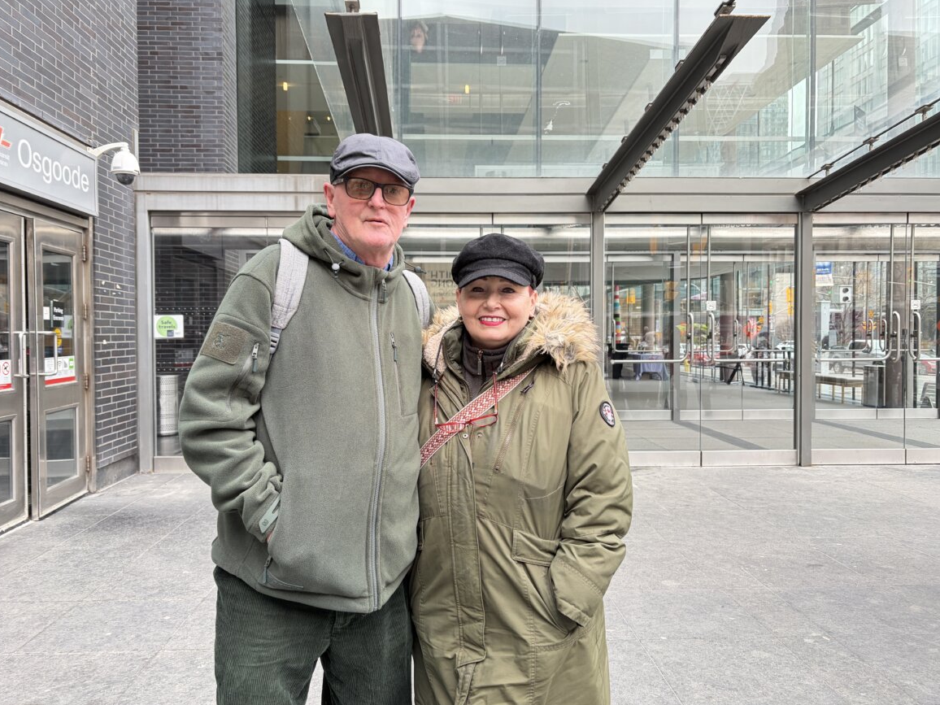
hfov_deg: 65.3
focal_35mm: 27
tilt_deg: -0.6
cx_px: 466
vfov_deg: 51.4
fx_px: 733
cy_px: 347
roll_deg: +0.3
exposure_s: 1/142
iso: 40
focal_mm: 5.96
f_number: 1.6
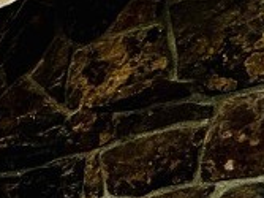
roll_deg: -1.4
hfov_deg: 15.0
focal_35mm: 86
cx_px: -353
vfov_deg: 15.7
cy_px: 303
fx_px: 655
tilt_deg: -2.8
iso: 80
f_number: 2.2
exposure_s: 1/99
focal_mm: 2.22
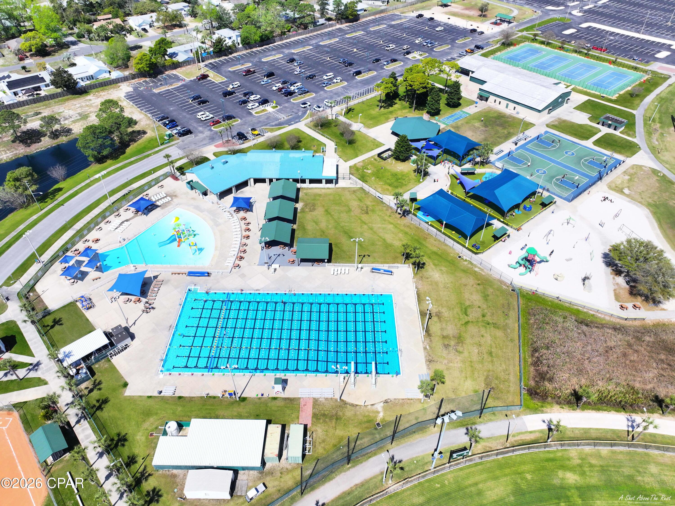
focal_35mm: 24
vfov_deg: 56.8
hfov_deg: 71.6
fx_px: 468
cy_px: 253
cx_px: 338
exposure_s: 1/3200
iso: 170
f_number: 2.8
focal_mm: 12.29
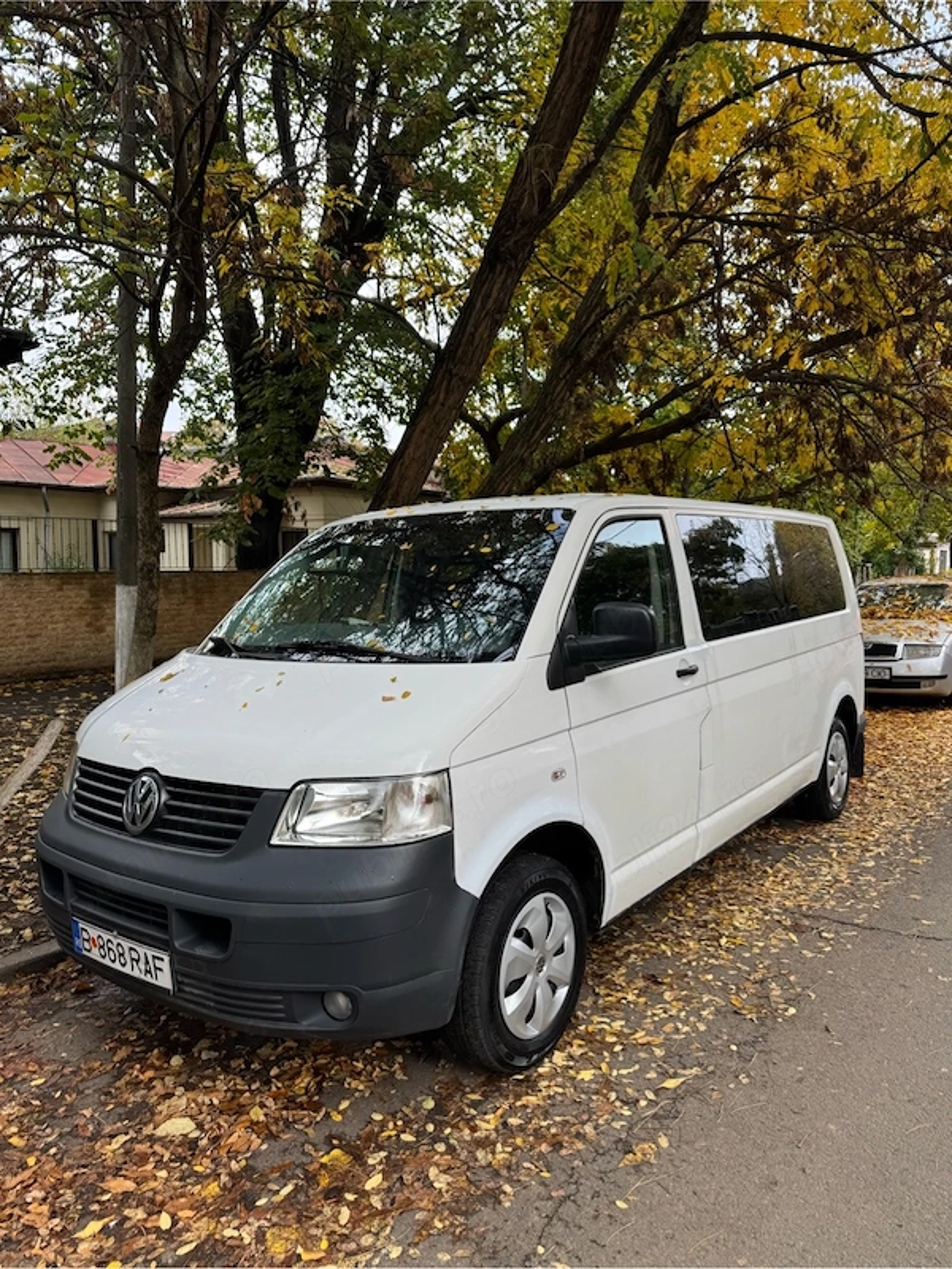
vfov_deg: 71.6
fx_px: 880
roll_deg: +0.7
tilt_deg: -5.1
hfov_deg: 56.8
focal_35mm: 24
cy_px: 634
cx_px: 476
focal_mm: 6.76
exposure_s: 1/414
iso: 80
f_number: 1.78
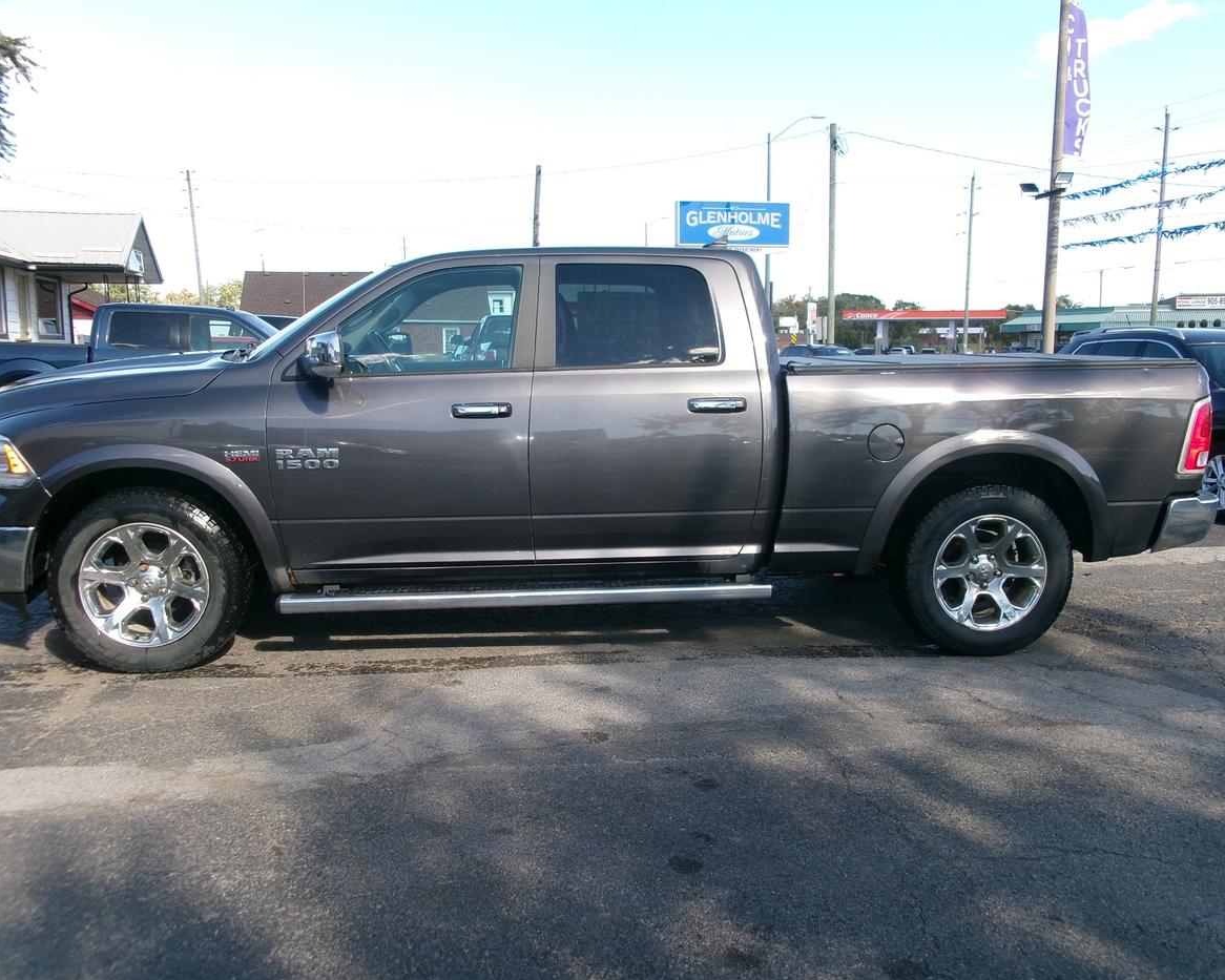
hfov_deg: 58.8
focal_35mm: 30
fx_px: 1088
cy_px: 503
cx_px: 603
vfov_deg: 48.5
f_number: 3.9
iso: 100
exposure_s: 1/240
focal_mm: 5.1
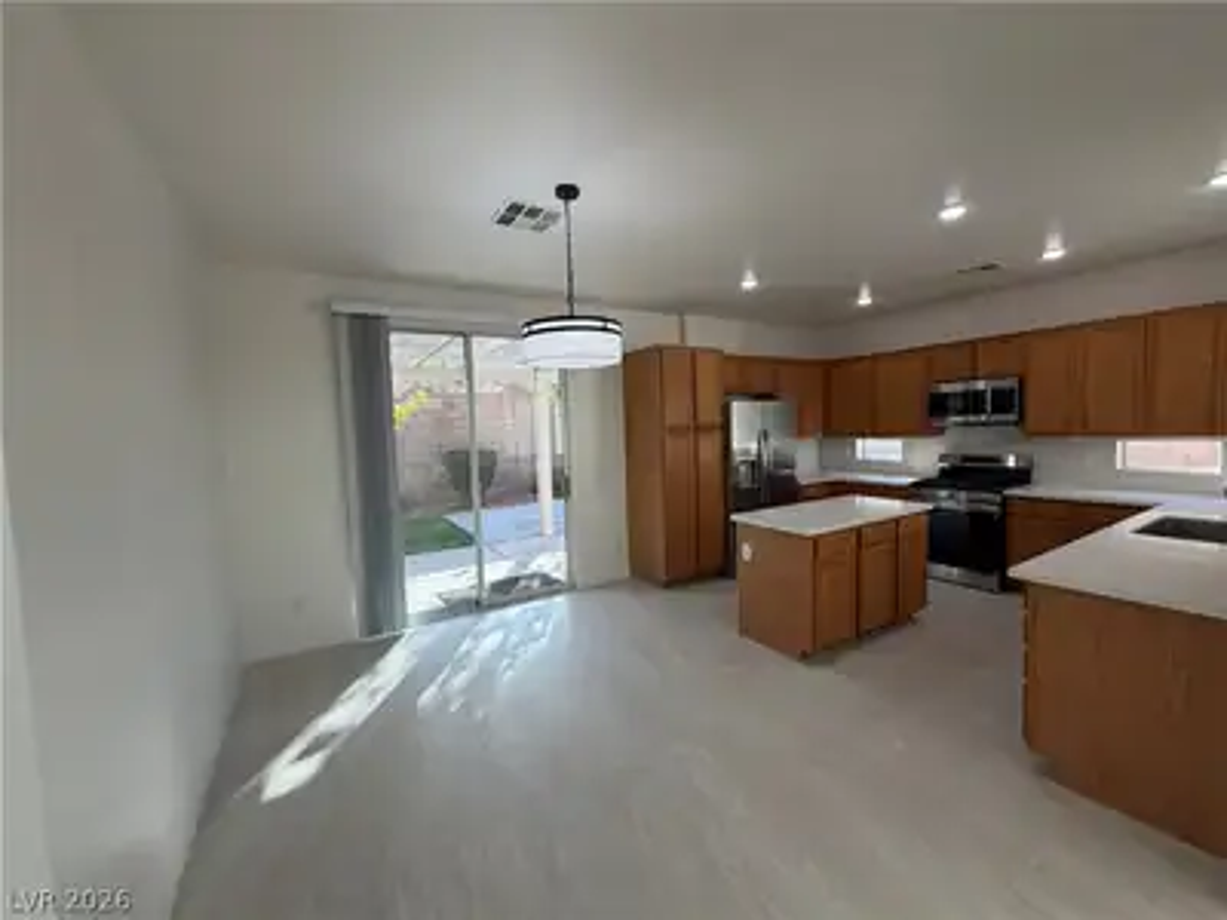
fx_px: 496
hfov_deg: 102.1
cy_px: 460
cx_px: 614
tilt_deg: -3.8
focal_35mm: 14
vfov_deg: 85.7
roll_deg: +2.4
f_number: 2.2
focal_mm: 2.22
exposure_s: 1/120
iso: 50
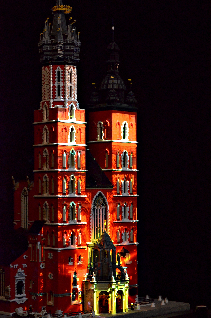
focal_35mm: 75
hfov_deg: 18.1
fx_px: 662
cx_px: 106
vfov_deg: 27.0
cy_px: 159
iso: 2500
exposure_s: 1/100
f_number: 2.8
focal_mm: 50
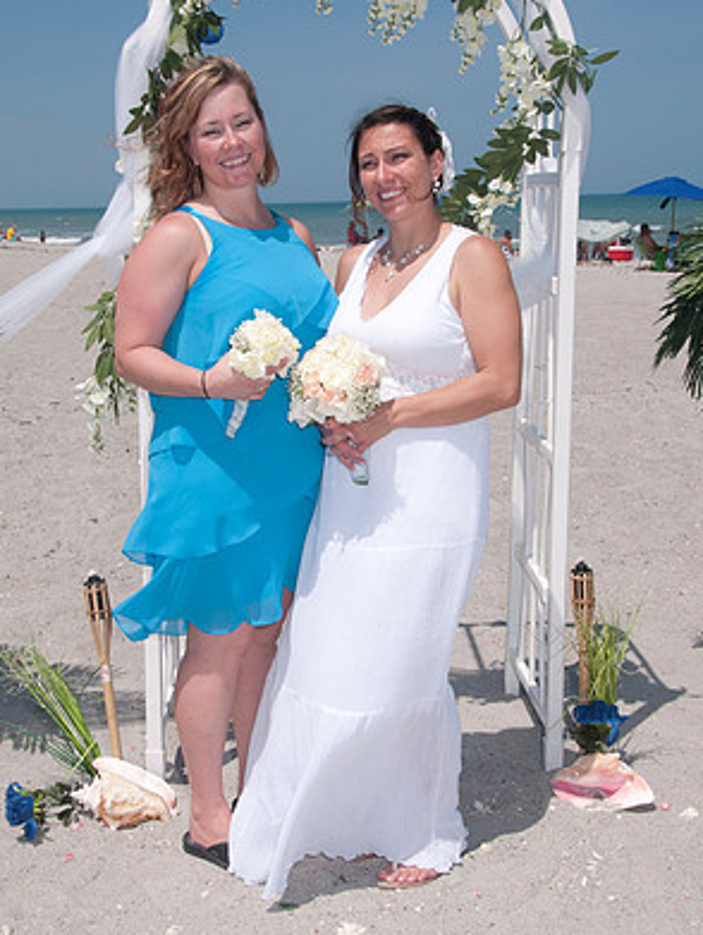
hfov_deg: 27.6
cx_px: 353
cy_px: 416
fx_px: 1433
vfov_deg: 36.1
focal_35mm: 53
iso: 100
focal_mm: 32
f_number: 13
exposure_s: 1/250
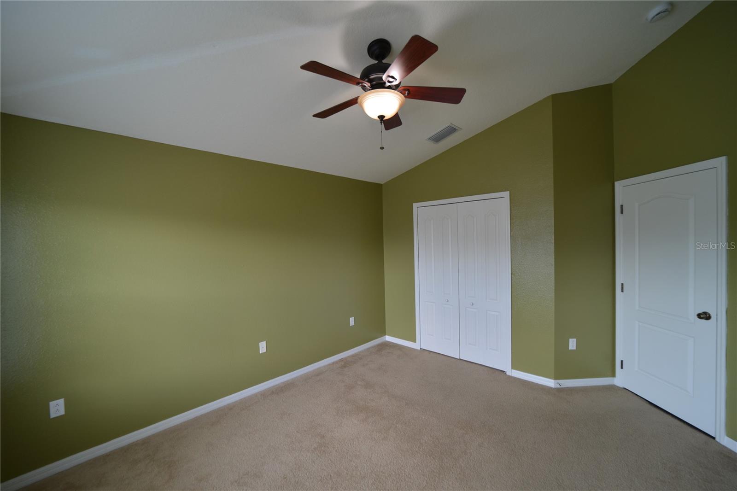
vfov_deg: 81.2
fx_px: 287
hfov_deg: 104.3
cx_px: 368
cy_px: 246
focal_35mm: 14
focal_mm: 14
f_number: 5
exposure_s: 1/100
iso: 400
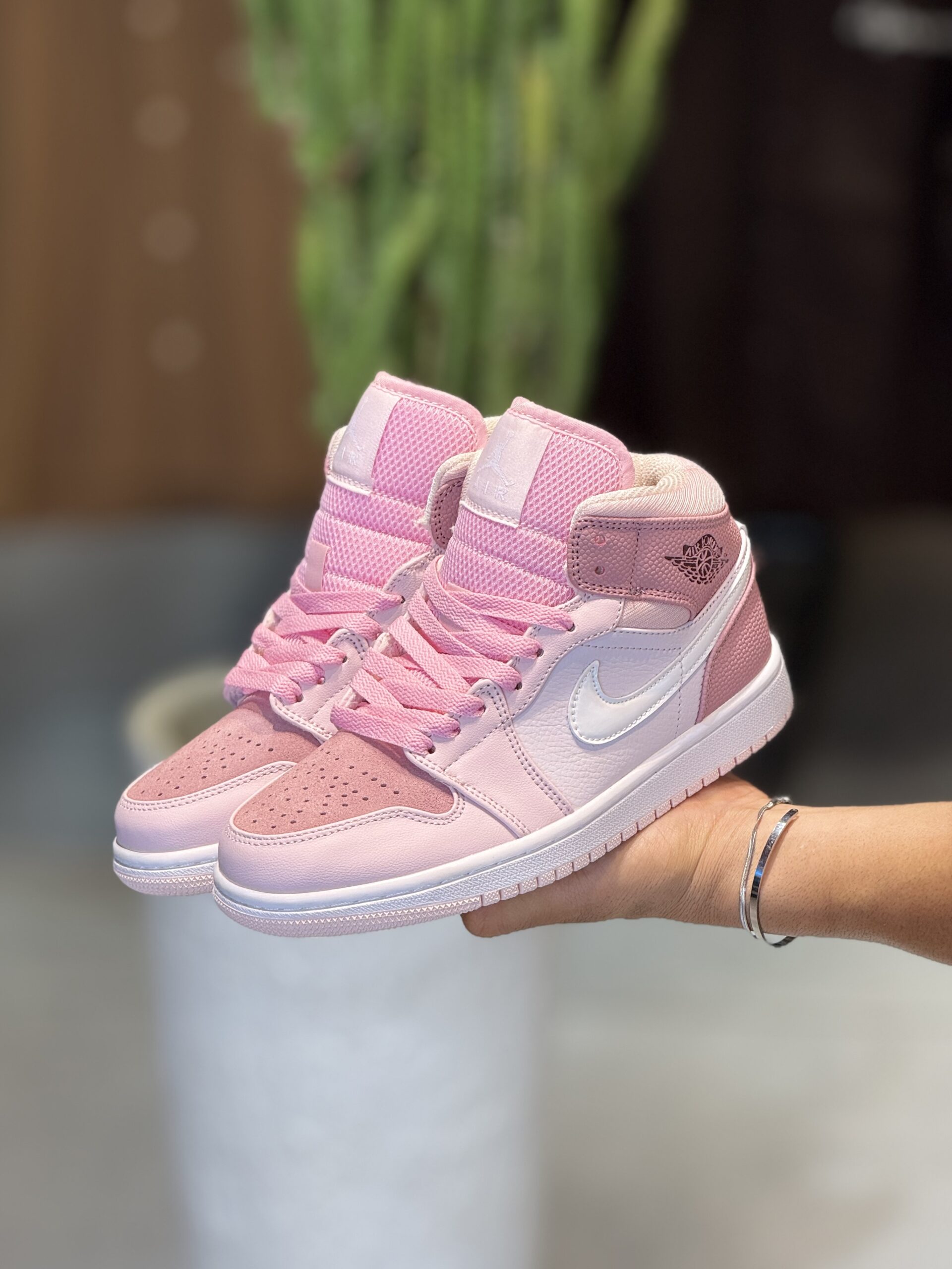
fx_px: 4400
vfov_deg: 16.4
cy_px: 634
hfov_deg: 12.3
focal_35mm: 120
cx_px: 476
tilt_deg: -16.0
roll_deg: -0.4
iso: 64
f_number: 2.8
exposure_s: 1/100
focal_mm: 15.66
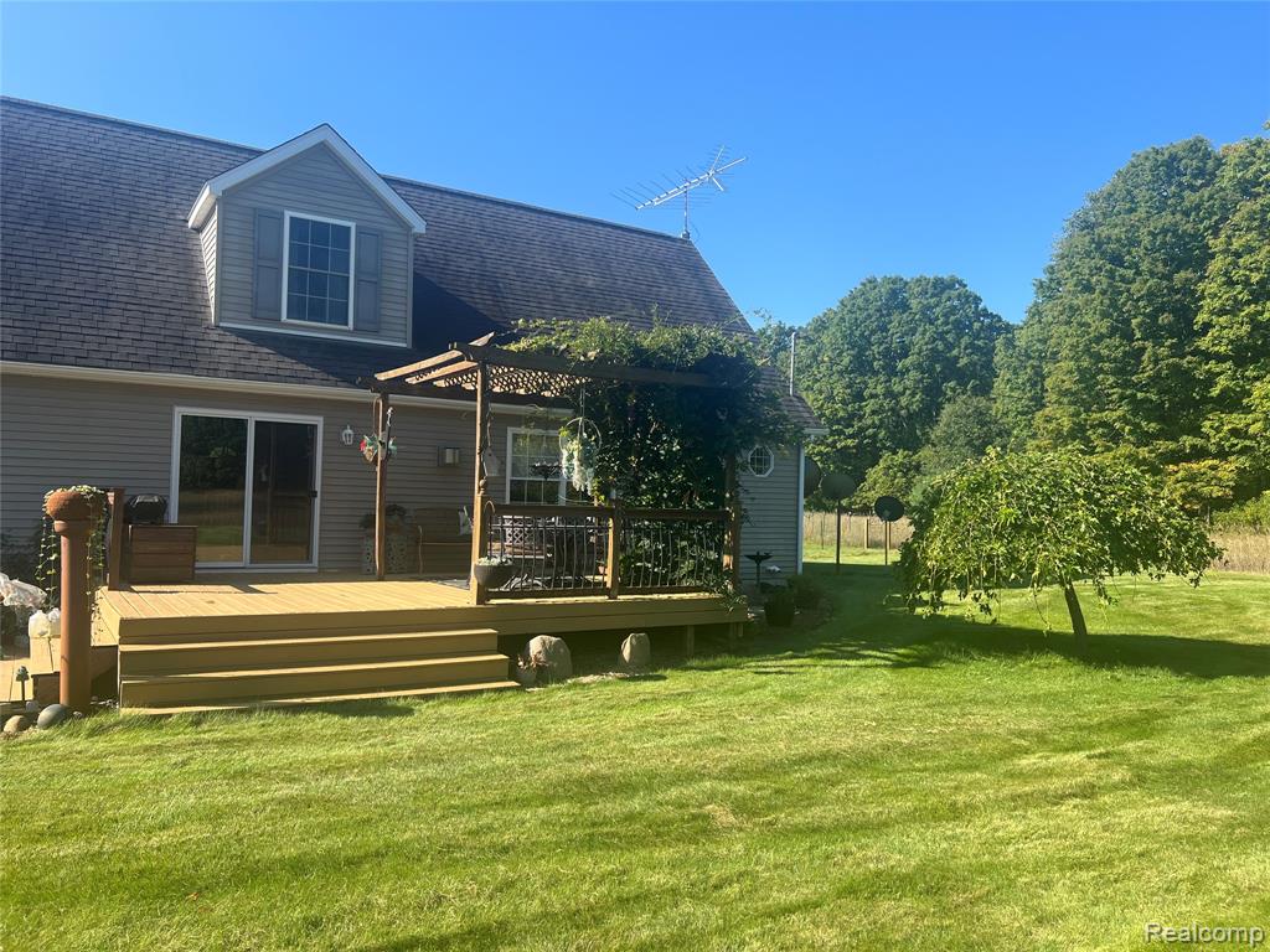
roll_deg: -1.4
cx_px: 635
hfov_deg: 67.3
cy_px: 476
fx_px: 954
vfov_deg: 53.1
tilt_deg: +0.9
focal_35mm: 26
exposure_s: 1/1724
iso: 50
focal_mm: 5.7
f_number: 1.5
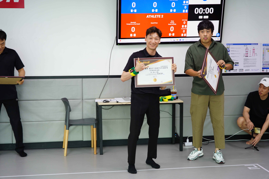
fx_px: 454
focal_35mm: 61
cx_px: 134
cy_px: 90
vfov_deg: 22.3
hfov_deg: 33.0
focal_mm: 60.8
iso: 500
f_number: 2.8
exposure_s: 1/125
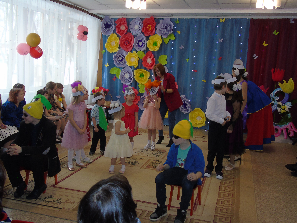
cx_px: 148
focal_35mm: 34
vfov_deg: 41.8
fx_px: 292
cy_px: 112
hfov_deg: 54.0
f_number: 3.8
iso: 200
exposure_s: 1/40
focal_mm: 6.1
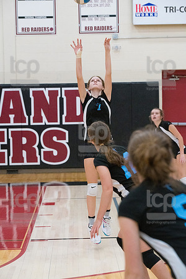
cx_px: 93
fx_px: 736
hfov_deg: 14.4
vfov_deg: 21.5
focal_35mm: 95
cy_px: 140
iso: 6400
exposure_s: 1/1000
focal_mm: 95
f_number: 4.5
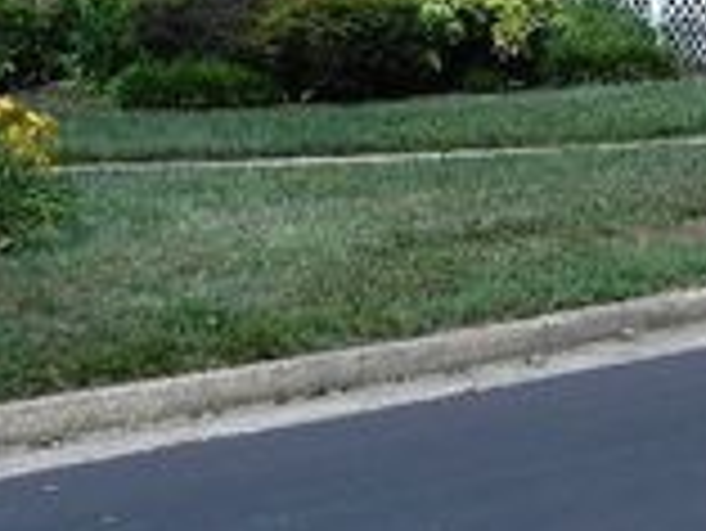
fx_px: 2143
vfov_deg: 13.4
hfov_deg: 18.5
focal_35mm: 105
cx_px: 607
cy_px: -227
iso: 160
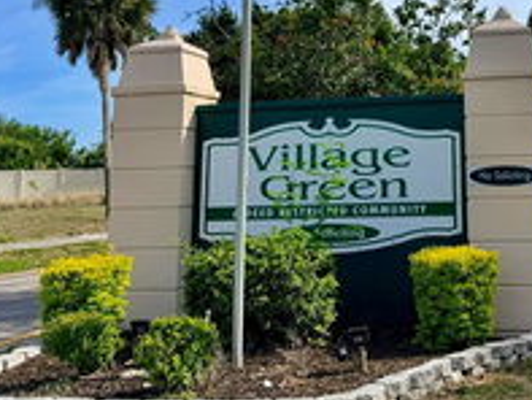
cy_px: 35
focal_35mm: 52
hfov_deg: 35.2
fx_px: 800
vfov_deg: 27.0
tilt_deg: +9.5
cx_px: 452
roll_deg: +1.3
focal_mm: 6.76
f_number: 1.78
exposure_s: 1/6711
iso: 80
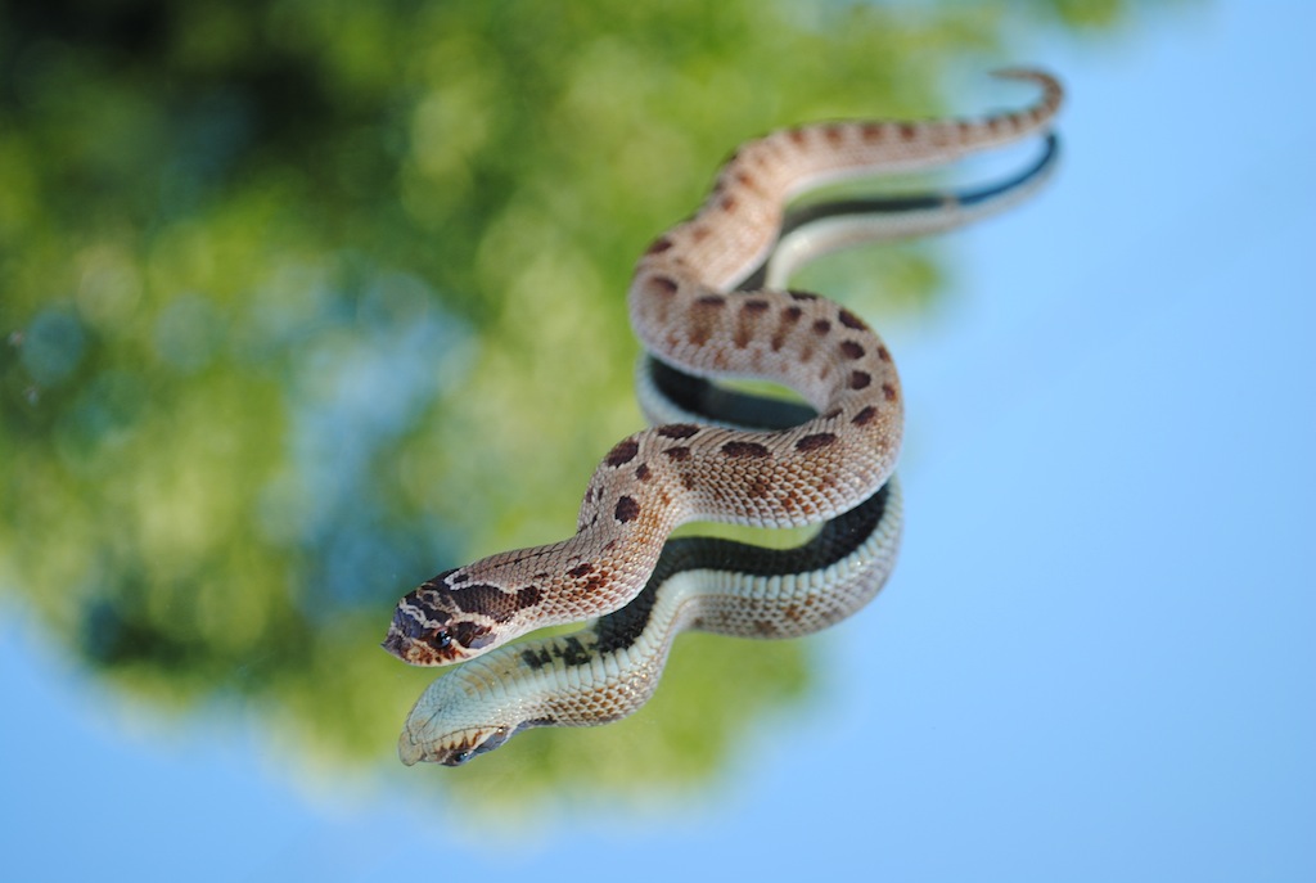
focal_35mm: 66
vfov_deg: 20.7
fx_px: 2417
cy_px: 442
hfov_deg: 30.5
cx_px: 658
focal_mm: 44
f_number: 5.6
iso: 100
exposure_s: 1/125
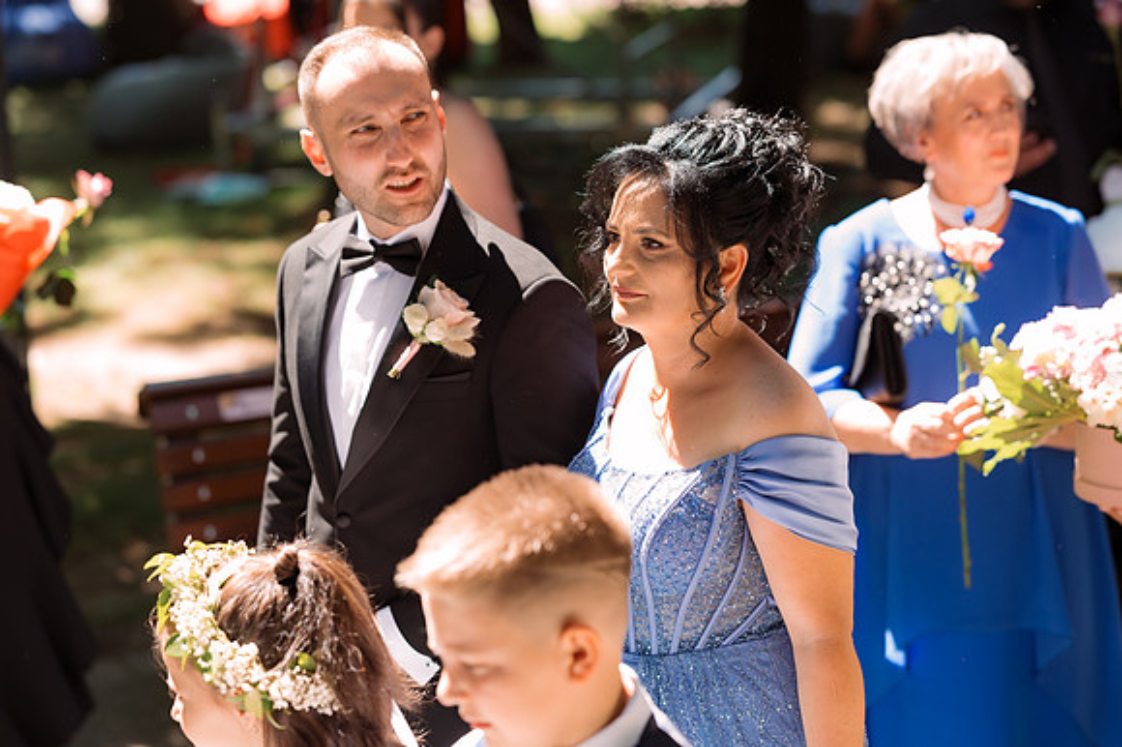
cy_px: 374
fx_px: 2648
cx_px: 561
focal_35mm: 85
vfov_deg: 16.1
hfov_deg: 23.9
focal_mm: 85
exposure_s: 1/640
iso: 320
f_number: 2.8
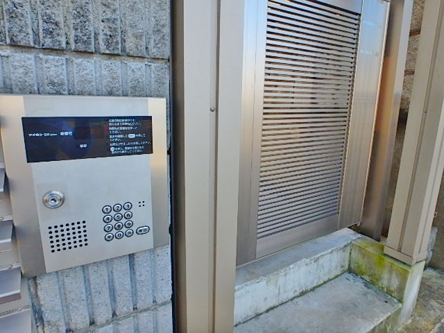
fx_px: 269
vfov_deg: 63.4
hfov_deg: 79.0
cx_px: 222
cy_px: 166
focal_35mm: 21
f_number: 3.5
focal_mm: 3.7
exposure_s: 1/200
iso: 125
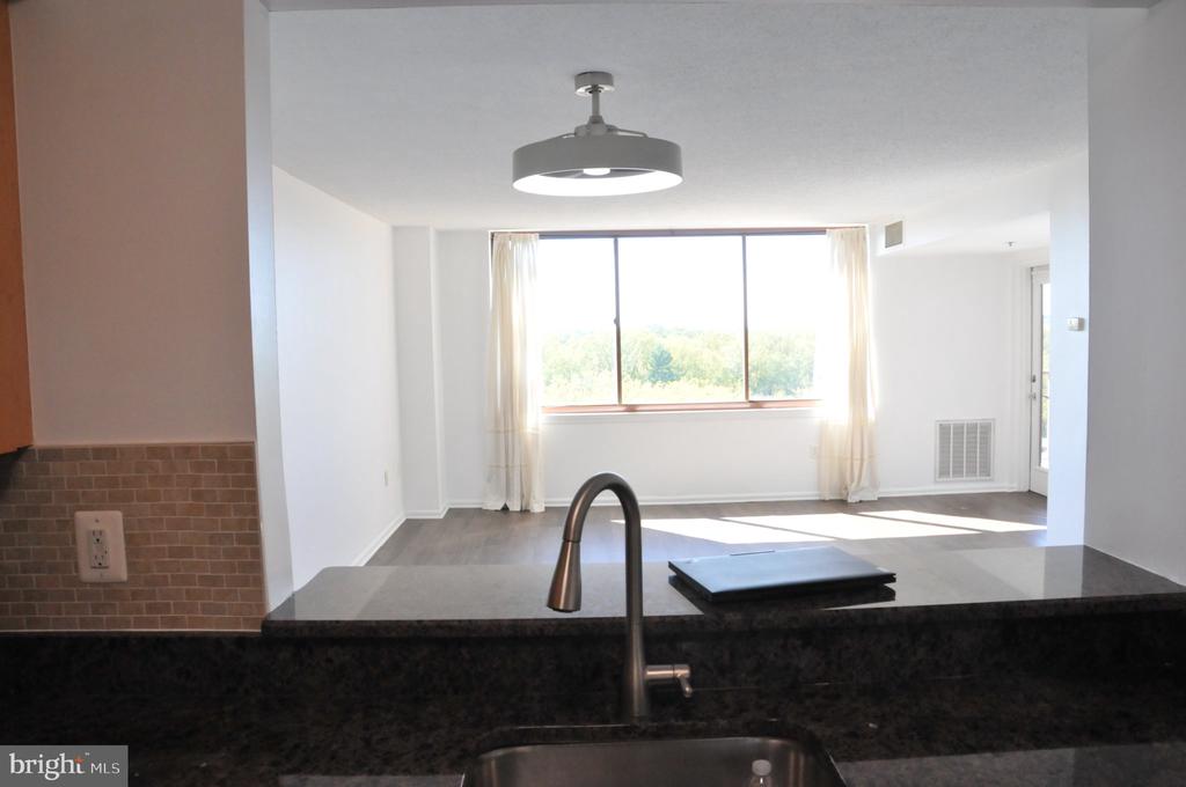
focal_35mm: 27
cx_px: 593
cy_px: 394
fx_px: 888
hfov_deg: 67.4
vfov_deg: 47.8
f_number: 7.1
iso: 1000
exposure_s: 1/125
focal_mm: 18
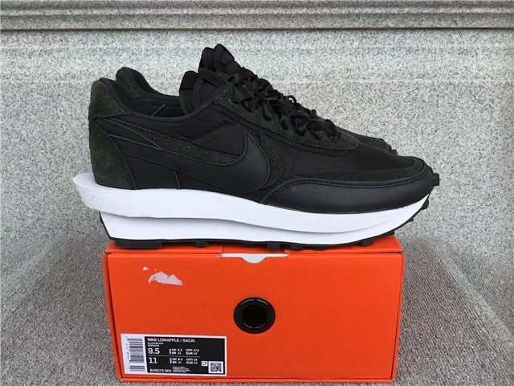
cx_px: 257
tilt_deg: -17.4
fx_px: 460
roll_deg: +0.8
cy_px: 193
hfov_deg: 58.4
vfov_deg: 45.4
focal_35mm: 31
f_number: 2.4
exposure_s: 1/463
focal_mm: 3.3
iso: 25
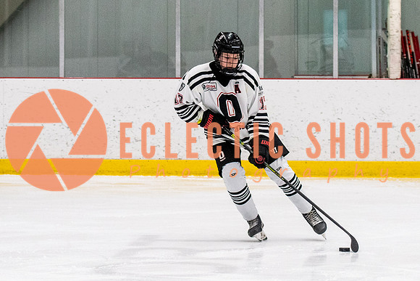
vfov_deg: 6.7
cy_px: 64
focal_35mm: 205
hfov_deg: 10.0
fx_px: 2396
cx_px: 245
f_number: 2.8
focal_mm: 70
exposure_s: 1/800
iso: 1600
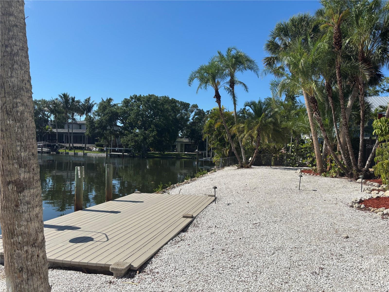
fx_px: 292
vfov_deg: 53.1
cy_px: 146
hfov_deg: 67.3
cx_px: 194
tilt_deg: -1.1
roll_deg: -1.7
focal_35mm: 26
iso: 50
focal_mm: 5.96
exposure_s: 1/5348
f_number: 1.6
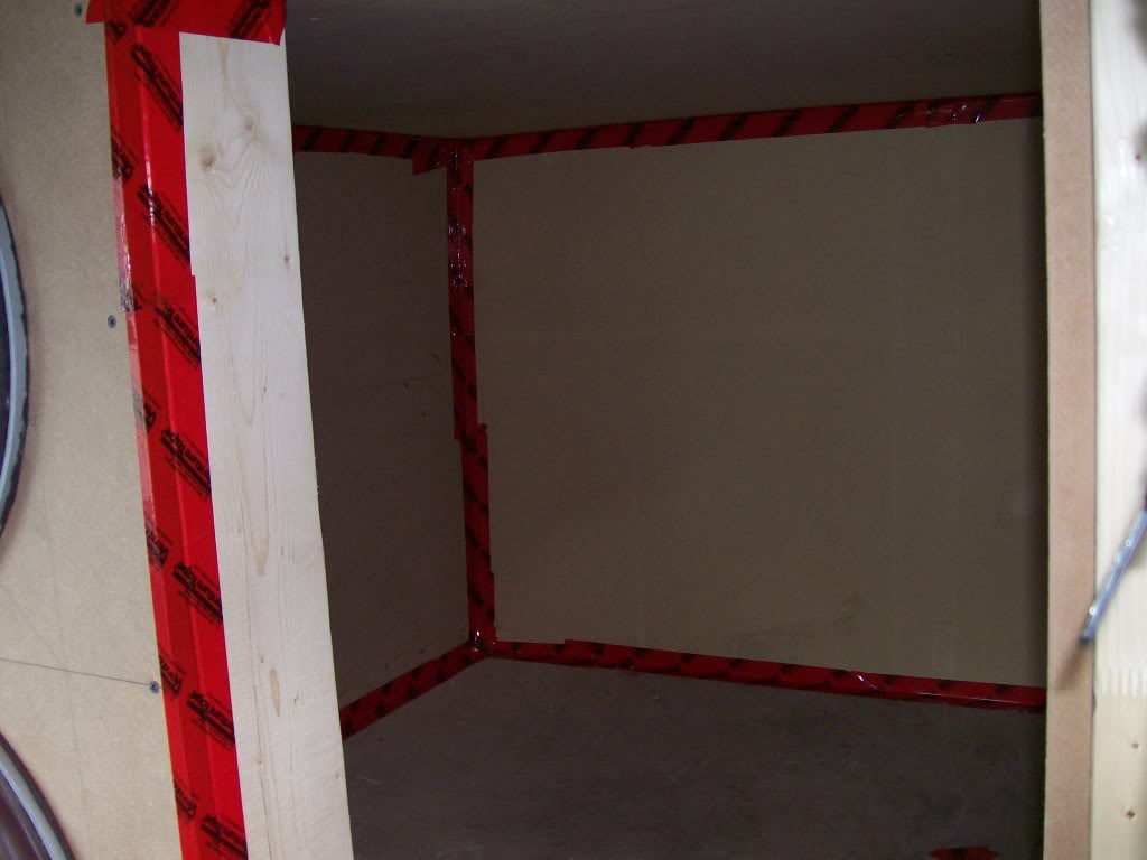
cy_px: 430
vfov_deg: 39.7
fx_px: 1193
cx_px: 574
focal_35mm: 36
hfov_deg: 51.4
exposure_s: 1/64
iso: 140
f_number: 2.7
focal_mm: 6
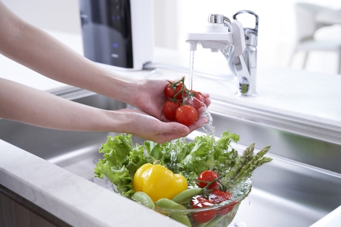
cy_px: 114
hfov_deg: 39.6
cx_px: 170
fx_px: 473
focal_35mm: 50
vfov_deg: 27.0
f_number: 3.2
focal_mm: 50
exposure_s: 1/125
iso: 1000
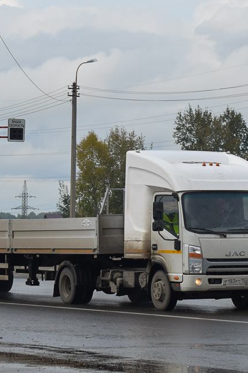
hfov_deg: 11.1
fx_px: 1280
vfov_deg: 16.5
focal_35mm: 124
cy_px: 163
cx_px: 125
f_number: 5
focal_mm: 45
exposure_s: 1/800
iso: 200
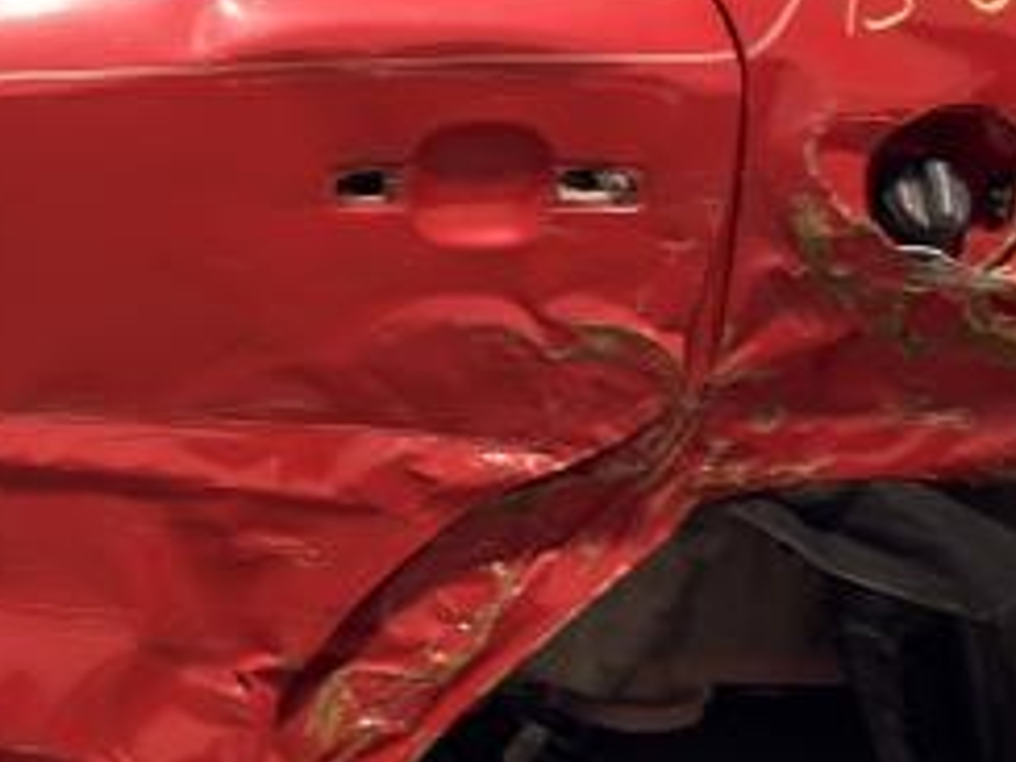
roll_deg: +2.1
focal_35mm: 126
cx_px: -629
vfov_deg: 11.7
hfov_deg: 14.3
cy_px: 104
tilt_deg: -12.9
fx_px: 3698
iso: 100
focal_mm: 6.76
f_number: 1.78
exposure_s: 1/88
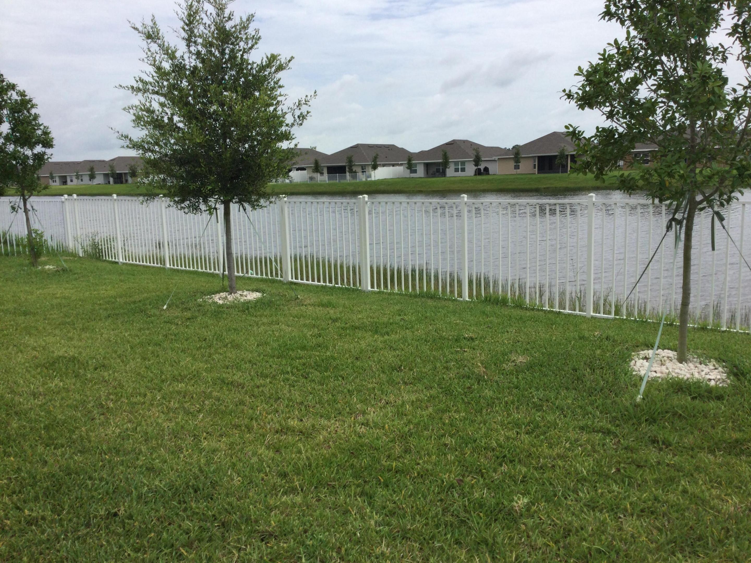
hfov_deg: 58.4
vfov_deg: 45.4
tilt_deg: -9.6
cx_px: 376
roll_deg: +0.8
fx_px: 673
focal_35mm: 31
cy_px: 282
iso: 25
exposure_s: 1/1508
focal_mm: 3.3
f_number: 2.4
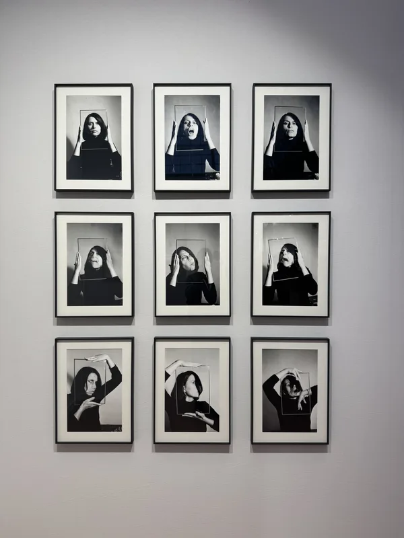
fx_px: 373
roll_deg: -0.1
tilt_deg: -1.3
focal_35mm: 24
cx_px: 202
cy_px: 269
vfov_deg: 71.6
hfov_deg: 56.8
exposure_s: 1/153
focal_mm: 6.76
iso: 64
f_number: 1.78
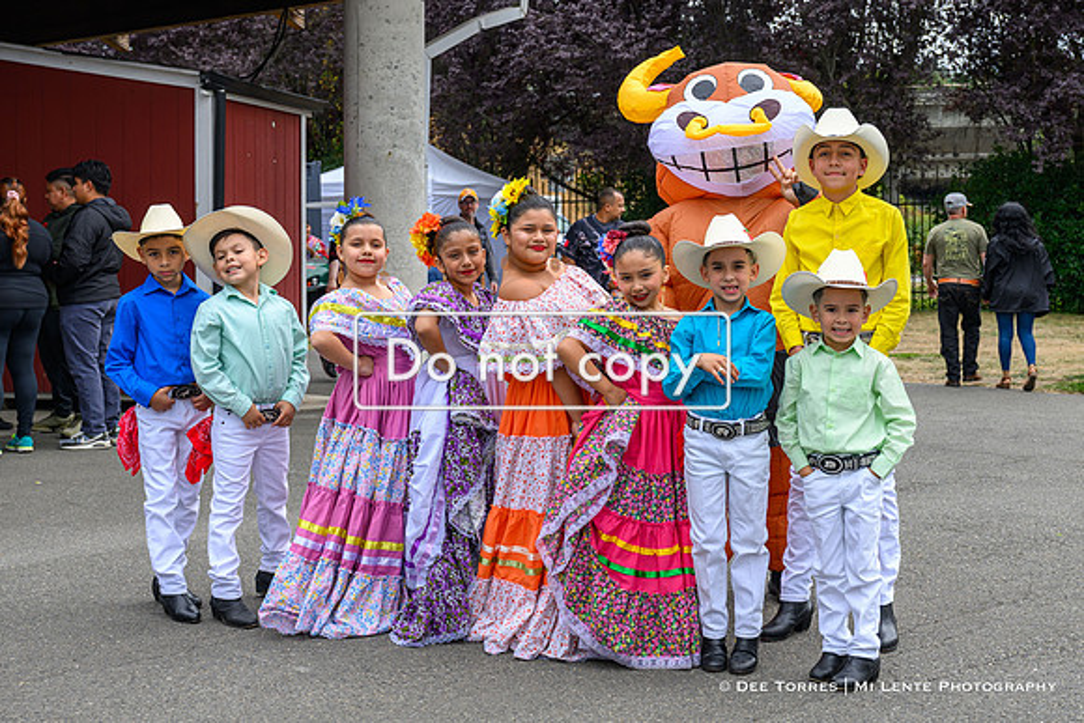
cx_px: 634
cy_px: 301
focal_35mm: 56
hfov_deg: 35.5
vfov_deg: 24.1
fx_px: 1689
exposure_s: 1/320
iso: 160
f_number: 5
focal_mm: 42
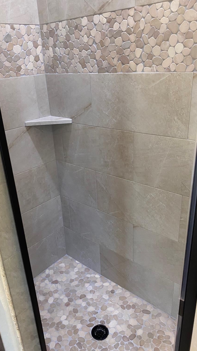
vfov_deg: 66.1
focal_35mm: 29
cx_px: 92
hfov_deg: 40.2
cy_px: 179
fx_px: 269
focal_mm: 4.25
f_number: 1.8
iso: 200
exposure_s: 1/60
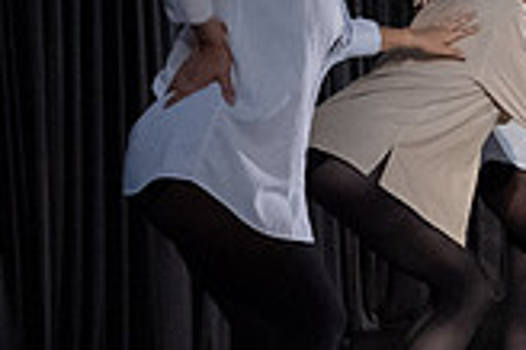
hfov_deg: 15.6
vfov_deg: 11.3
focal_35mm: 121
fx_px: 1766
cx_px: 794
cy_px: 105
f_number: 4
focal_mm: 28
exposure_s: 1/400
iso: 6400
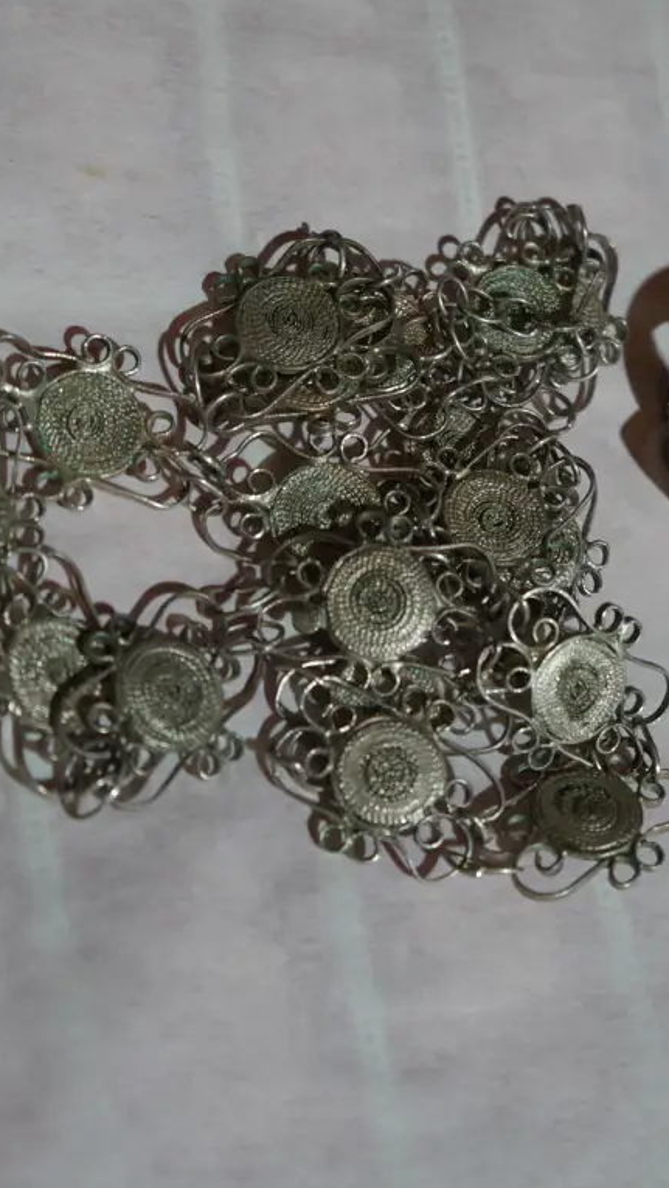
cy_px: 594
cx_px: 494
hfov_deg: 17.2
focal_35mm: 70
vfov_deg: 30.1
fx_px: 2205
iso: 320
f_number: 5.2
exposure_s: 1/60
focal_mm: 24
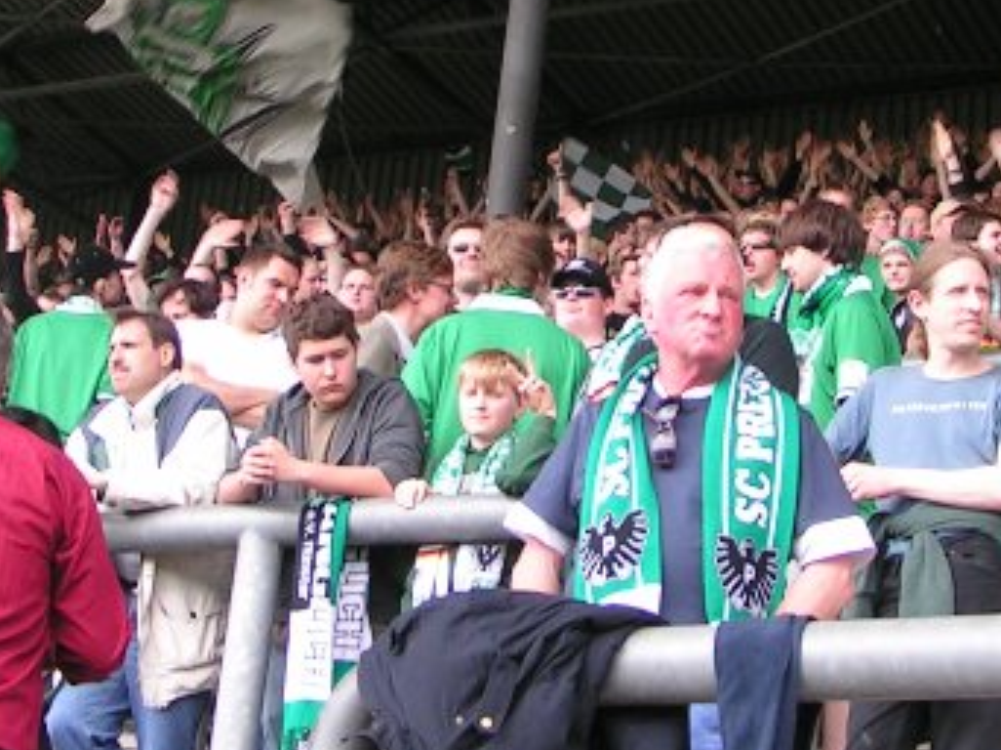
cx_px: 512
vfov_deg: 16.4
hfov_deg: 22.0
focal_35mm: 89
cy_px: 129
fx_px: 2572
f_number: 5
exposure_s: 1/60
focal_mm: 5.8
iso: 50
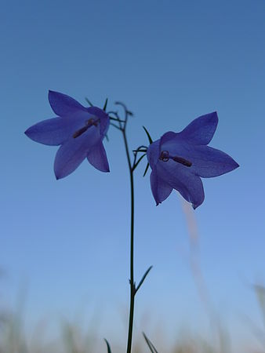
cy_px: 176
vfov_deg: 52.6
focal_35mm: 35
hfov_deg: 40.7
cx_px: 132
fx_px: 357
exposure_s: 1/500
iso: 80
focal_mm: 7.4
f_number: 3.5
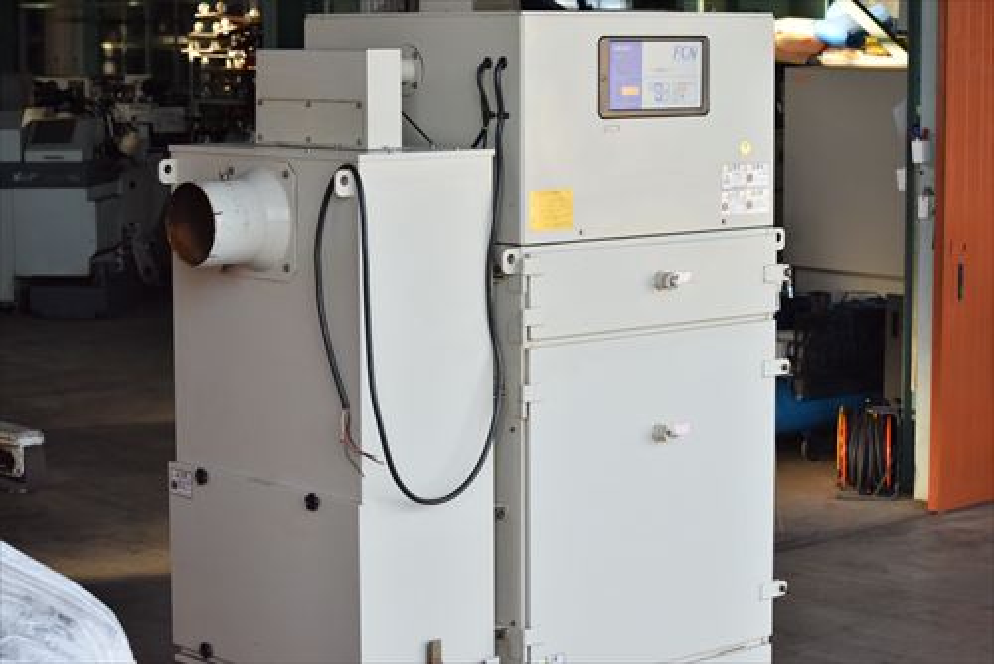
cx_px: 497
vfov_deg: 16.6
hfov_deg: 24.6
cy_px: 332
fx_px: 2279
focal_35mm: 82
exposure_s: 1/640
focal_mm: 55
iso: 1250
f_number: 6.3
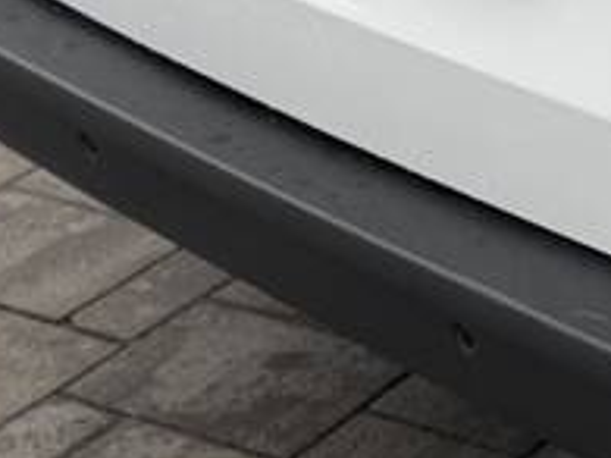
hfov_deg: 12.0
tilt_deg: -14.1
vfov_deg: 9.3
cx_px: 1184
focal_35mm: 148
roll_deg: +0.8
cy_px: -524
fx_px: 2611
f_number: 1.78
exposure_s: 1/499
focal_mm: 6.76
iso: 80
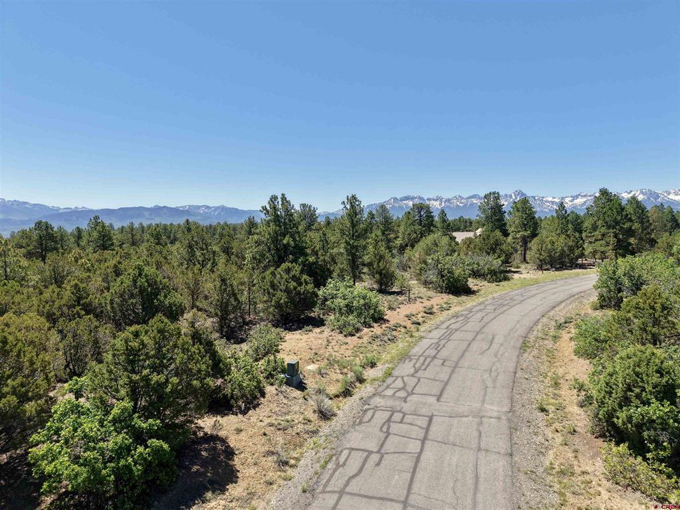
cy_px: 255
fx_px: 472
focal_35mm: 24
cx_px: 340
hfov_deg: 71.6
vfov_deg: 56.8
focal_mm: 8.67
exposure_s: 1/2500
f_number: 1.8
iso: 160
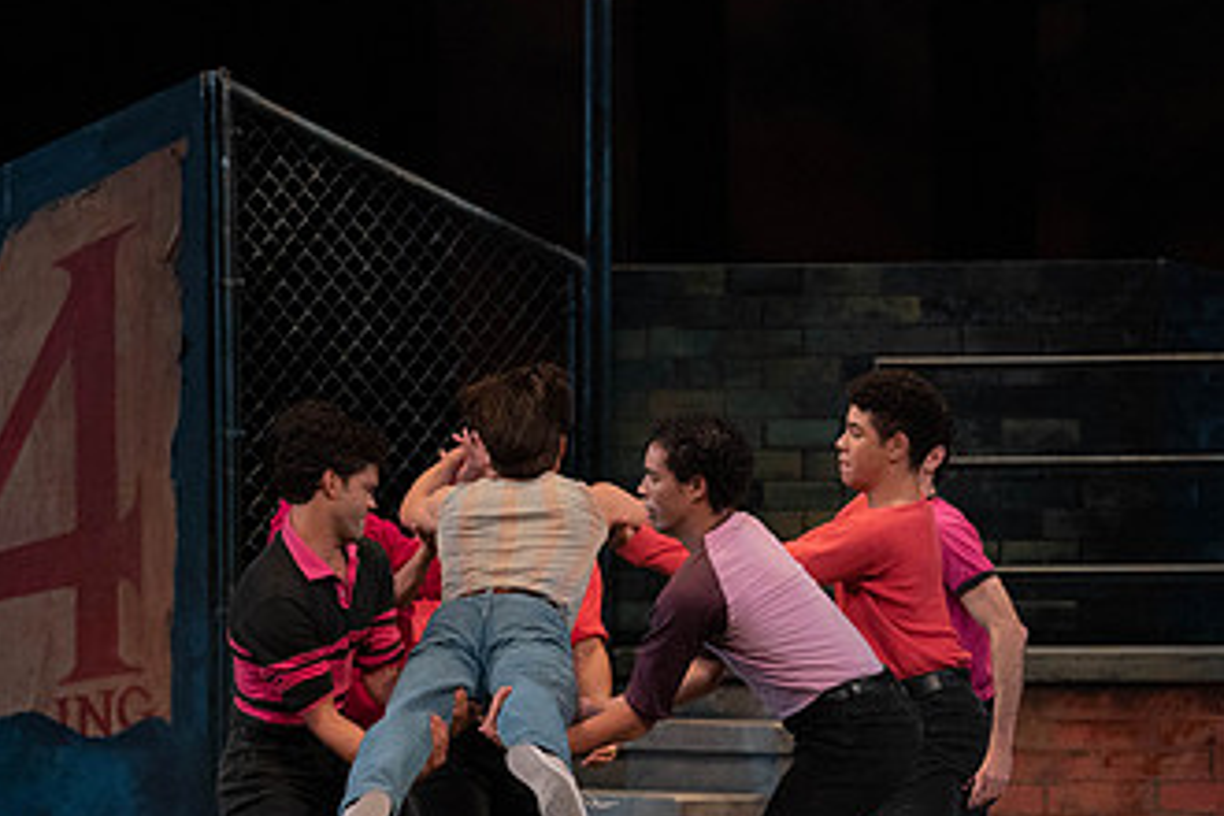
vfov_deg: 4.3
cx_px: 326
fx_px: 10879
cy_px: 603
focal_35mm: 320
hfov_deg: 6.4
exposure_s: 1/400
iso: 3200
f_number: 4.5
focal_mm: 182
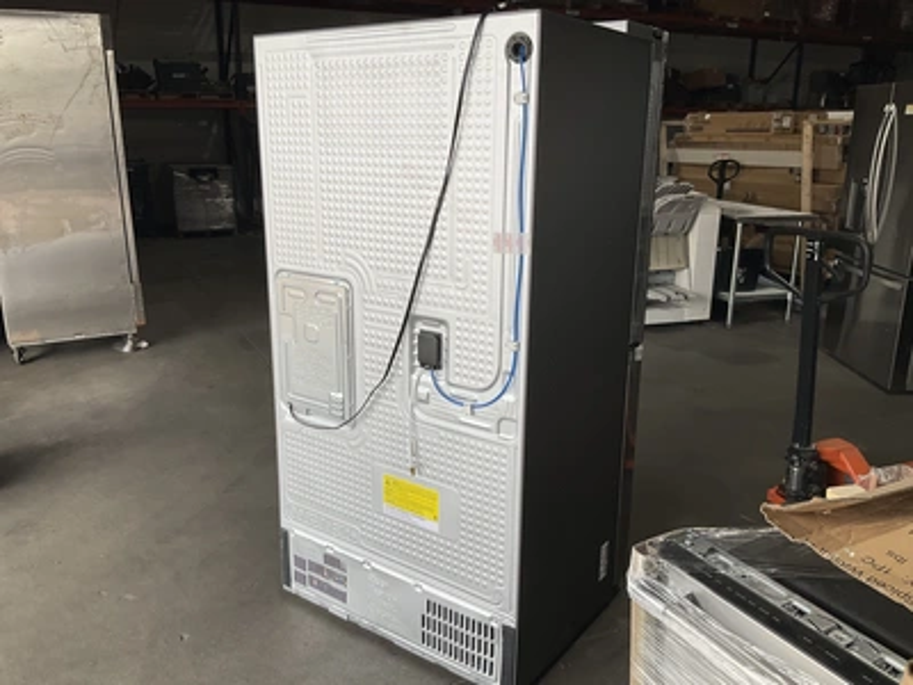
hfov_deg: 61.7
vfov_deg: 48.2
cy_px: 342
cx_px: 456
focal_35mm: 29
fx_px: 765
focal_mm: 3
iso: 25
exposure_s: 1/264
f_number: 1.8
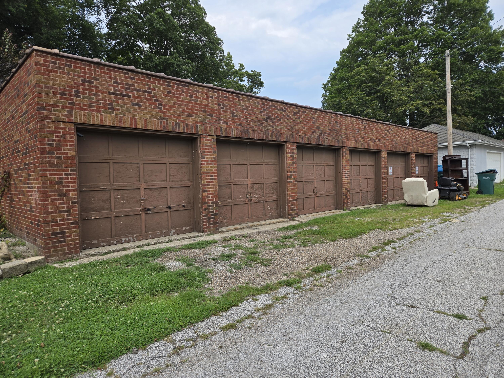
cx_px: 252
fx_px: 335
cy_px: 189
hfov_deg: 73.9
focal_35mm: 23
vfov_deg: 58.9
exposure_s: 1/1195
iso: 25
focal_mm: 5.4
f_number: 1.8
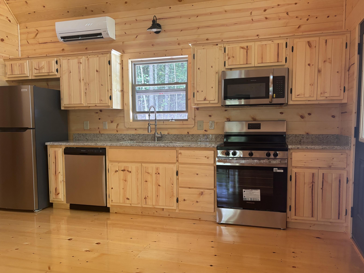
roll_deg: +1.3
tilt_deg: -4.1
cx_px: 180
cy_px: 150
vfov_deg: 48.2
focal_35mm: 29
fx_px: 305
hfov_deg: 61.7
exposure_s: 1/60
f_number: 1.6
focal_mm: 5.96
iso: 250
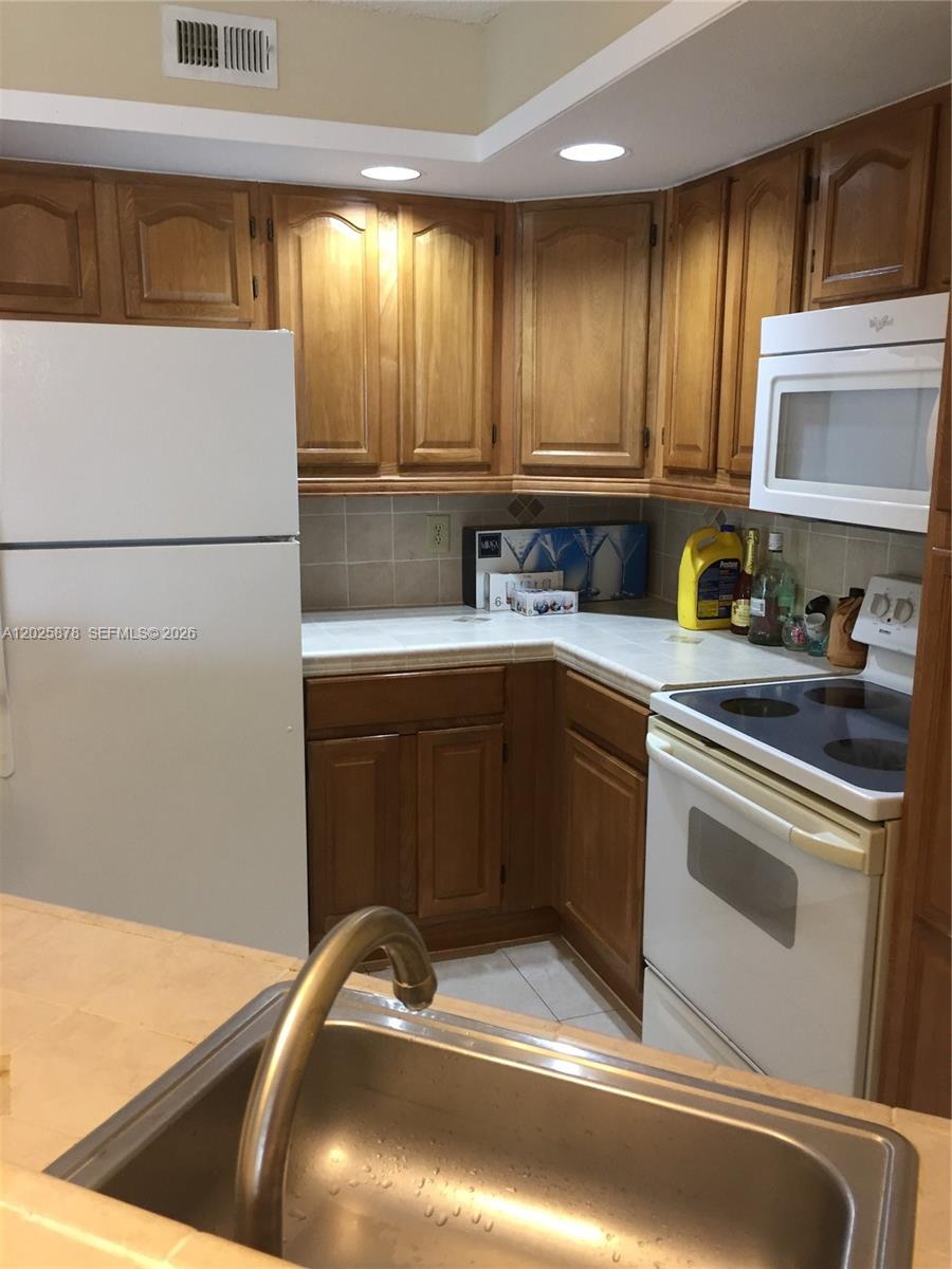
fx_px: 1063
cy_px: 634
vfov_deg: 61.7
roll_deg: -0.3
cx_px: 476
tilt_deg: -11.8
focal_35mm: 29
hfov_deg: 48.2
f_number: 2.2
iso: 100
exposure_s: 1/30
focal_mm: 4.15
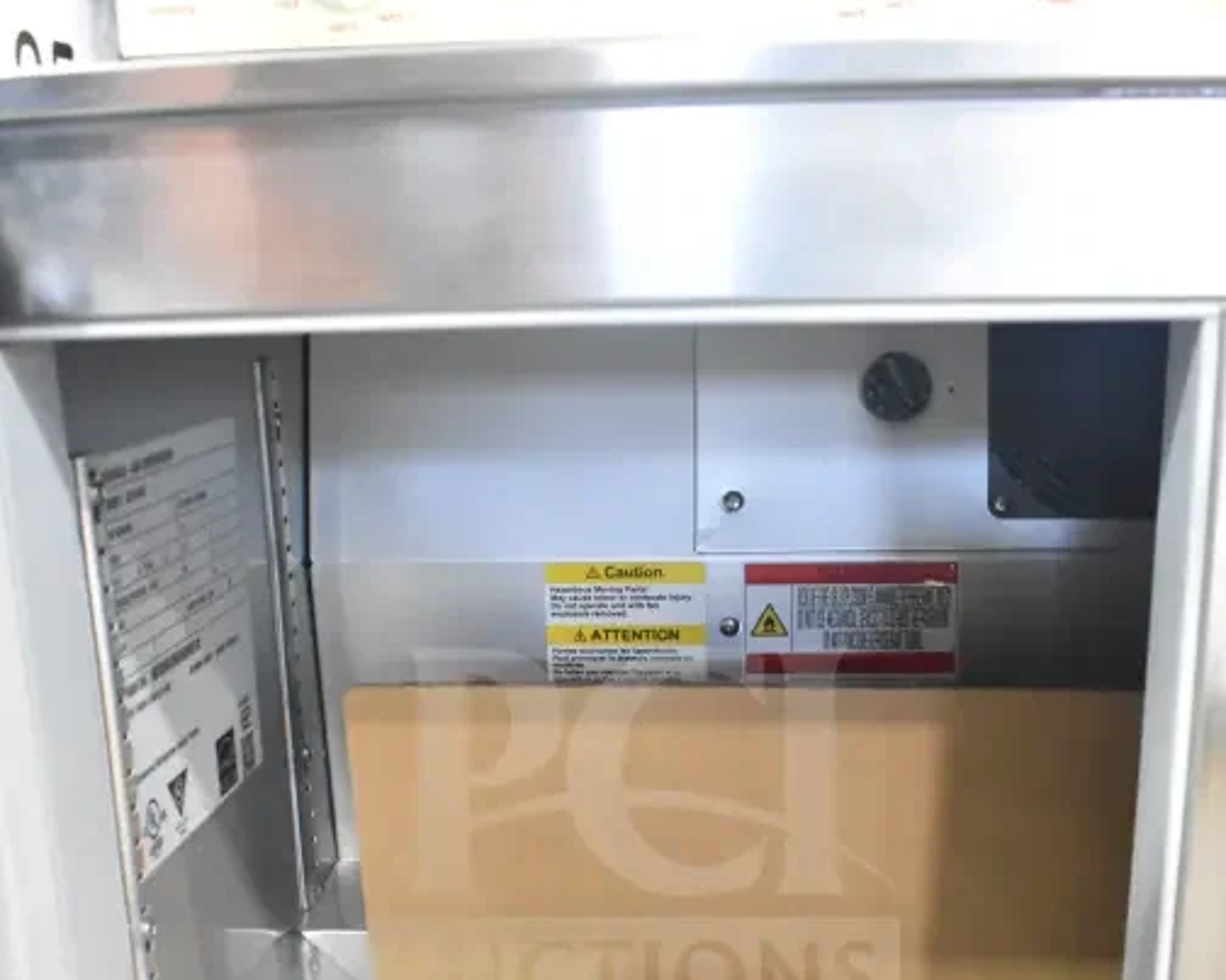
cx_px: 625
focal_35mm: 46
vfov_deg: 31.5
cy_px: 840
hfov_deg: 40.3
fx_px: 1669
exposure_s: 1/100
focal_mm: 18
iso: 6400
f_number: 5
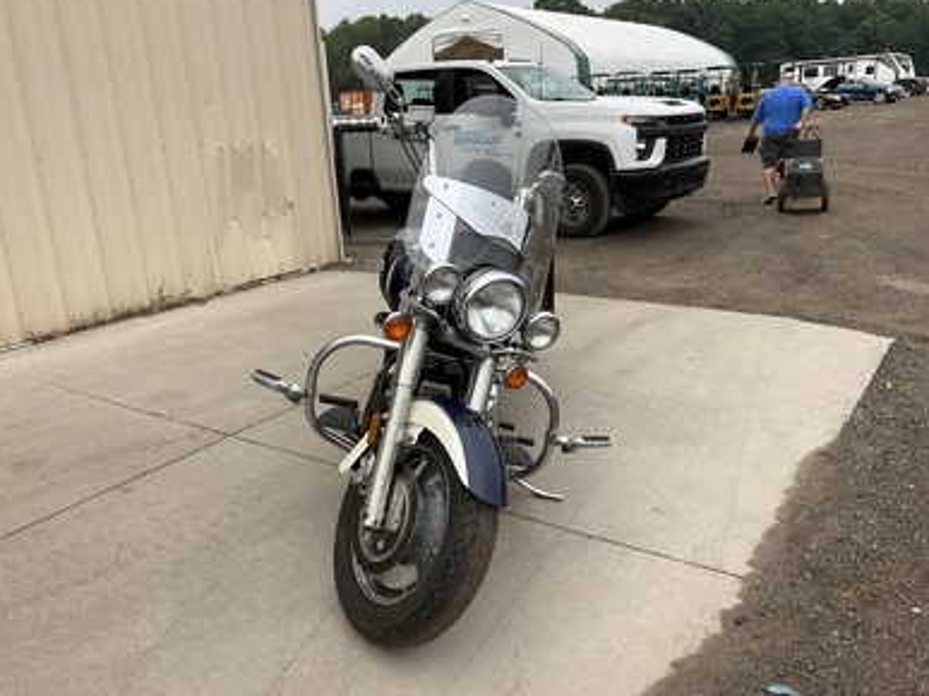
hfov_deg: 60.0
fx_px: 805
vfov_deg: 46.8
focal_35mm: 30
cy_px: 346
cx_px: 473
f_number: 1.8
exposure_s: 1/166
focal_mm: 3
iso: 20
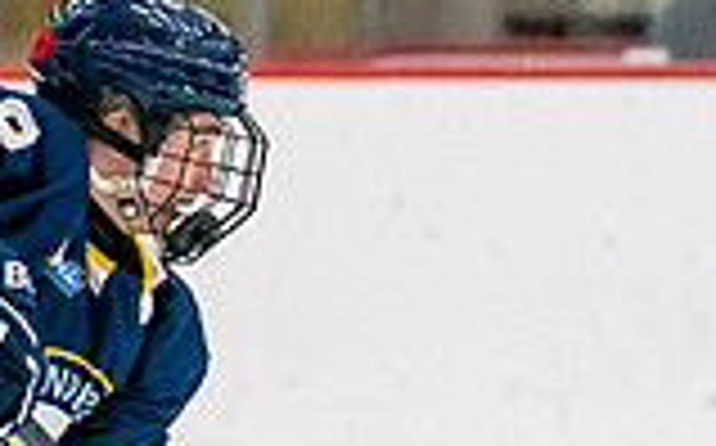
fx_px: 17426
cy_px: 683
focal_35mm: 894
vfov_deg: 1.5
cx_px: 108
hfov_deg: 2.4
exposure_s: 1/1250
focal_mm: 132
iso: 3200
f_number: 2.8
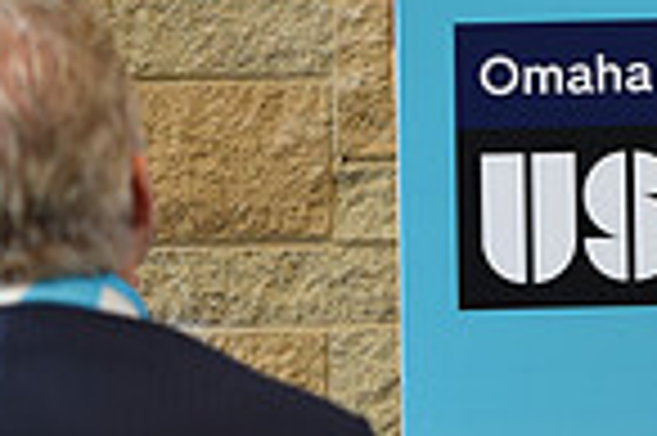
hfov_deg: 7.4
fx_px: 5068
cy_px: -339
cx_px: 554
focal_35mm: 278
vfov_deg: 4.9
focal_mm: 70
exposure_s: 1/60
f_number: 3
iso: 400
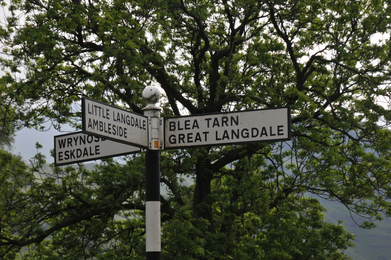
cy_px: 130
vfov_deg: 11.7
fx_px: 1269
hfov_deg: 17.5
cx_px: 196
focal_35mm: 117
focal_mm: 78
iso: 400
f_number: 13
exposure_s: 1/640
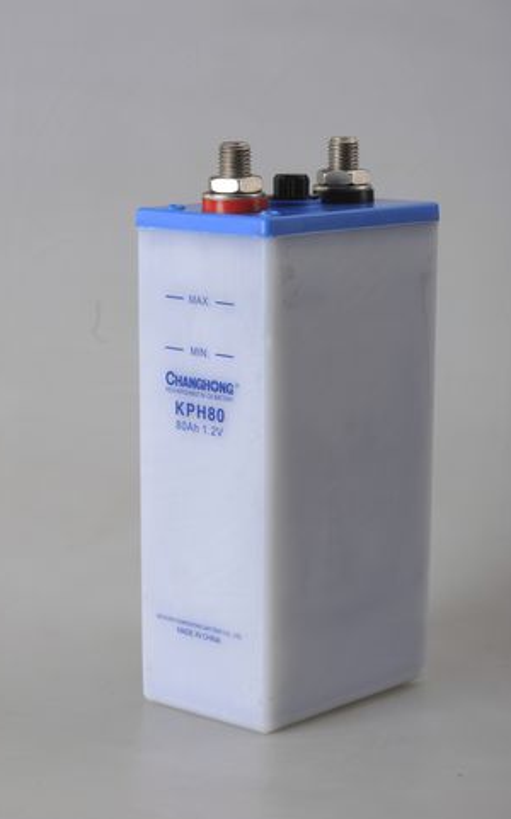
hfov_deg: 14.5
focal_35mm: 90
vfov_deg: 23.1
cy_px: 398
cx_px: 233
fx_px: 2008
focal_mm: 85
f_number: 10
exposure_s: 1/160
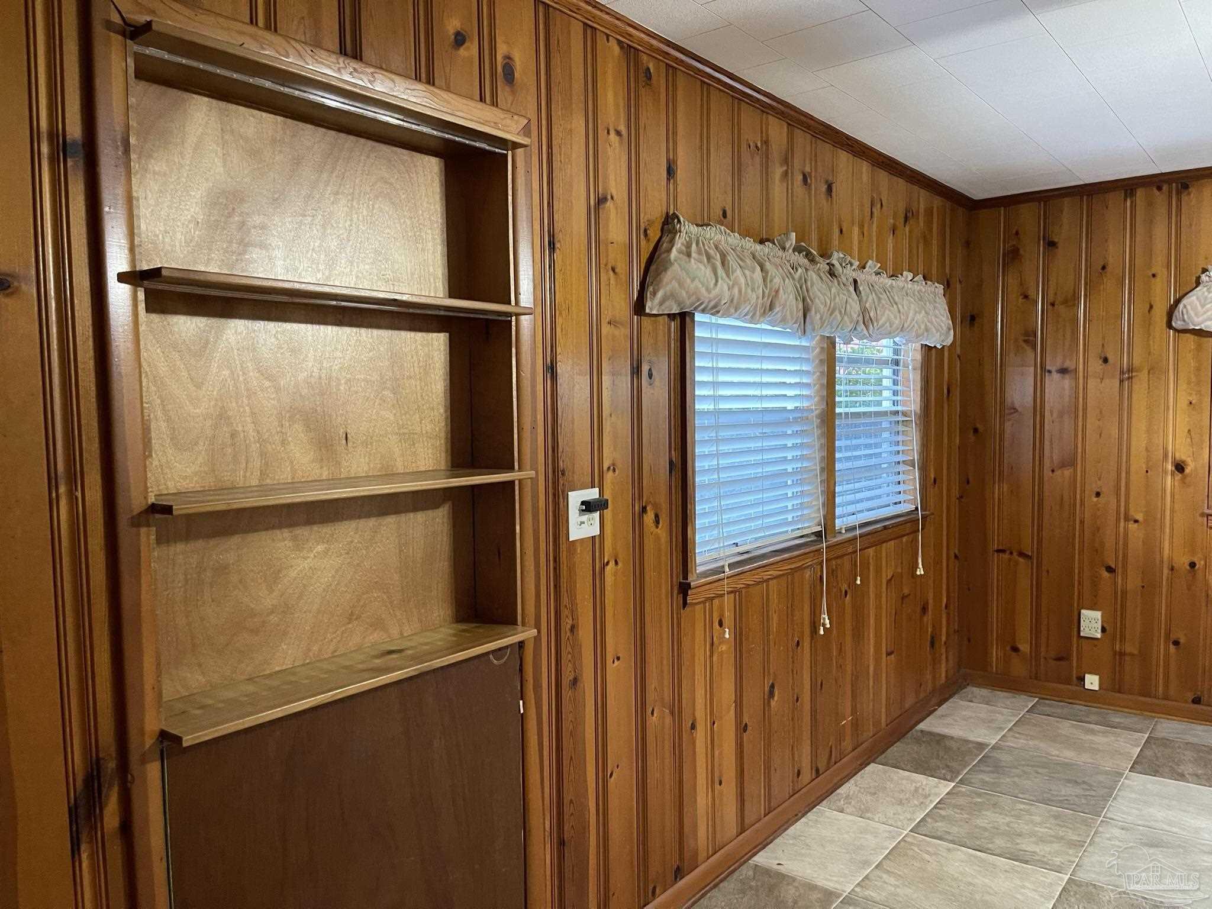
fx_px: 910
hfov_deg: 67.3
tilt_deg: -3.7
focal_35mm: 26
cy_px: 454
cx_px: 606
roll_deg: +0.6
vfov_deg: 53.1
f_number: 1.6
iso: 400
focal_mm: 5.1
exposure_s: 1/40
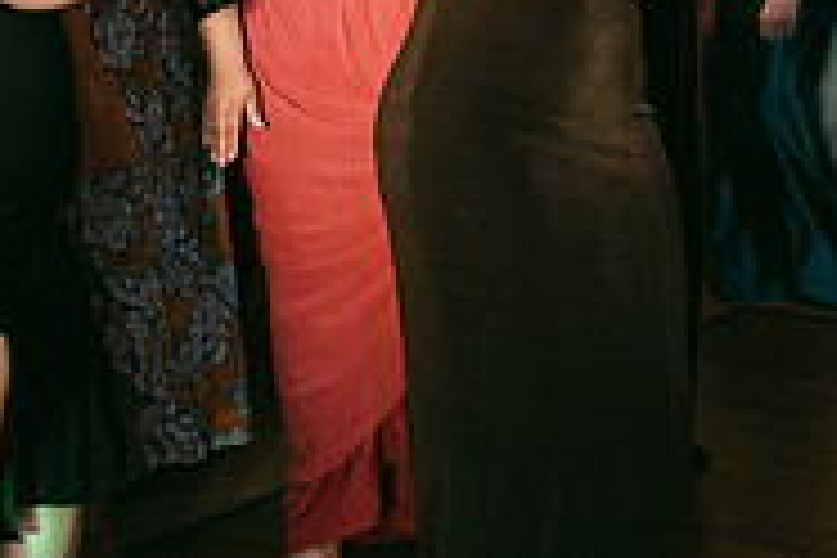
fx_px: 2581
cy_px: -304
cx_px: 639
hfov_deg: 18.3
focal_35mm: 111
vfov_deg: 11.8
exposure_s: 1/125
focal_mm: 35
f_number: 1.2
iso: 1250
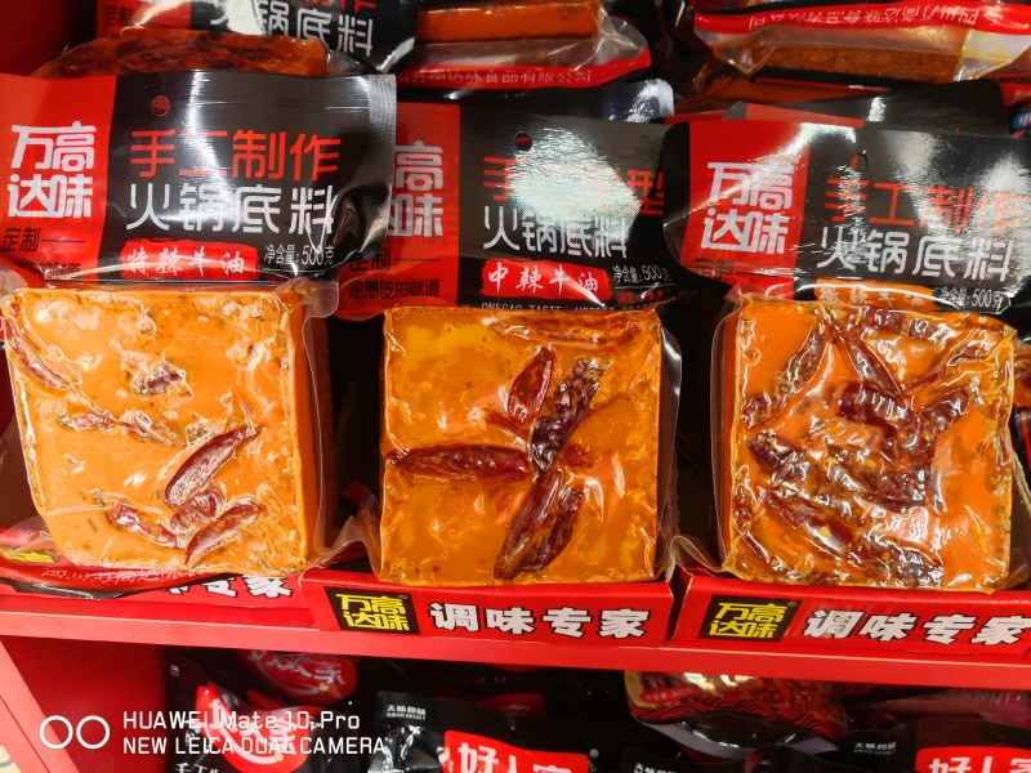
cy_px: 386
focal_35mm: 27
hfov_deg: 65.3
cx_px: 516
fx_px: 804
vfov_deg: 51.4
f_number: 1.6
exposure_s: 1/33.3
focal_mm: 3.95
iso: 125
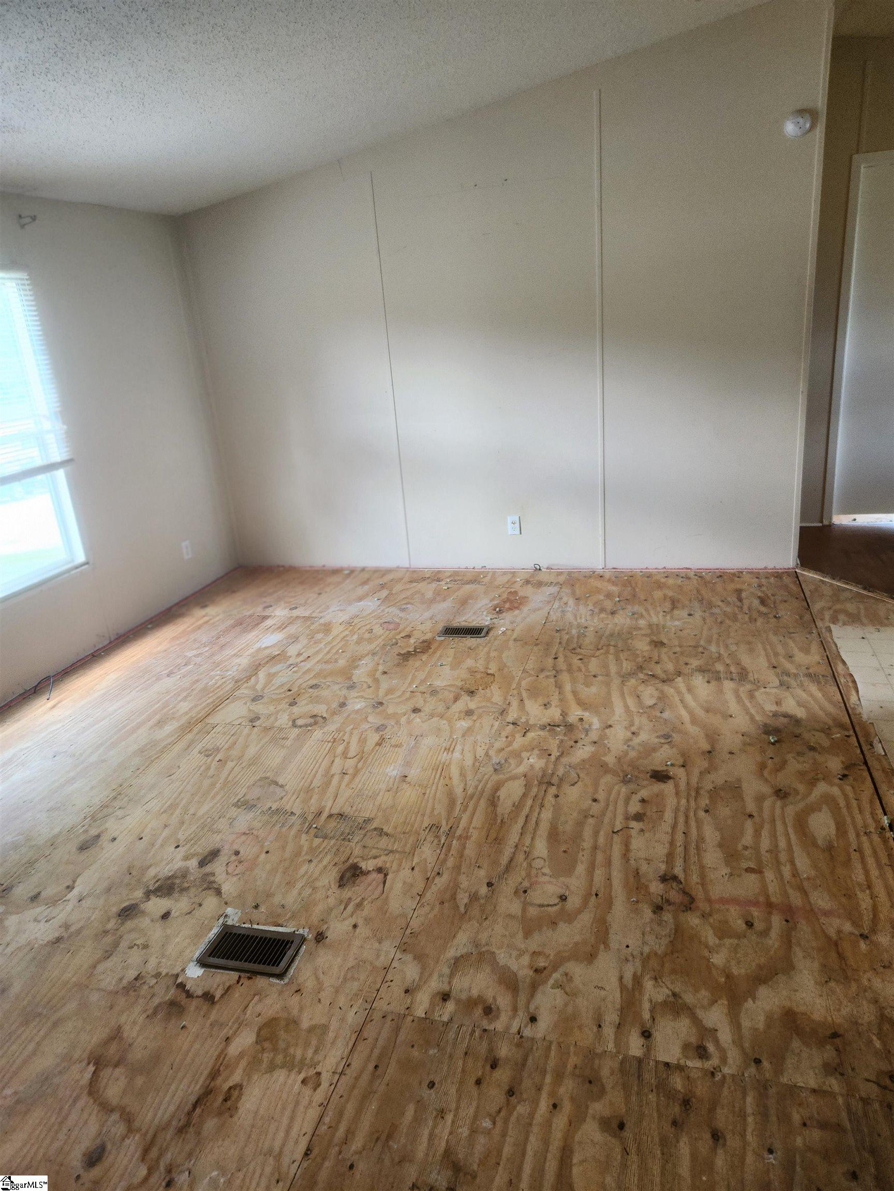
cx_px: 447
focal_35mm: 23
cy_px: 596
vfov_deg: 73.9
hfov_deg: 58.9
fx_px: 792
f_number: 1.8
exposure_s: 1/60
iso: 160
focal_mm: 5.4
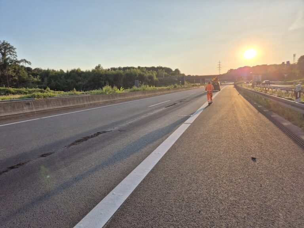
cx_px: 152
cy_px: 114
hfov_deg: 73.9
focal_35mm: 23
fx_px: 202
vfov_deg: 58.9
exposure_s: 1/1460
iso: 25
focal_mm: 5.4
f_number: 1.8
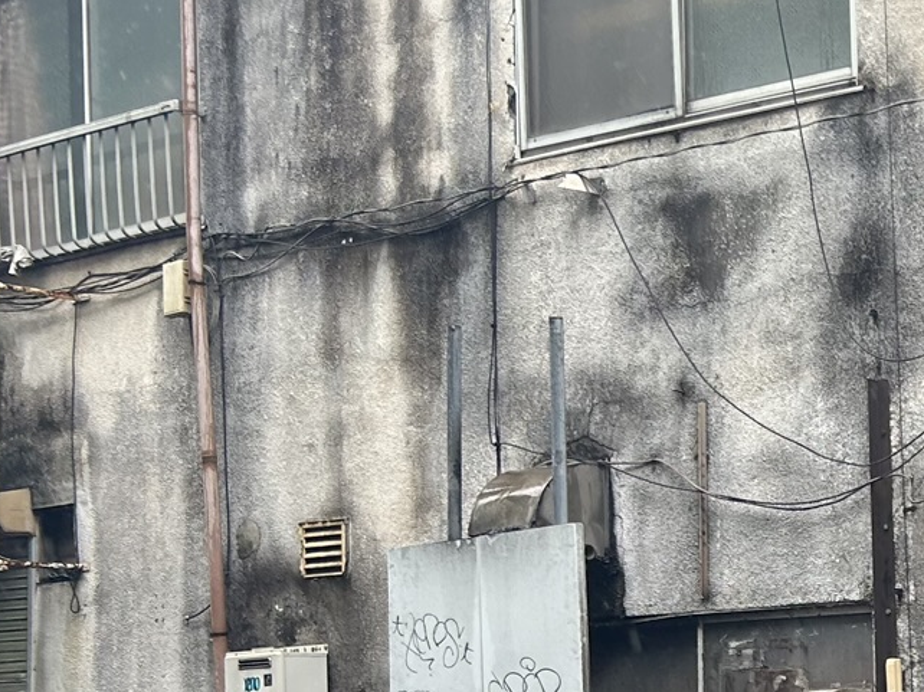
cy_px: 639
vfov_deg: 17.9
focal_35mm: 81
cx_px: 1350
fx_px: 2161
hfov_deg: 20.8
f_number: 1.5
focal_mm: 5.7
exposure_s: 1/126
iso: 32
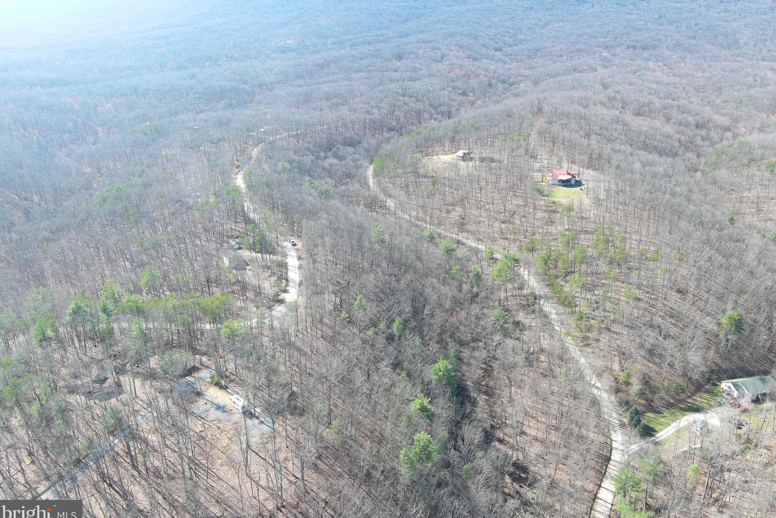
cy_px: 261
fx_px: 647
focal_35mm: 30
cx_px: 397
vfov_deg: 43.6
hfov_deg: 61.9
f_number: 2.8
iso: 100
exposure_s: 1/233
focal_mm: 10.57
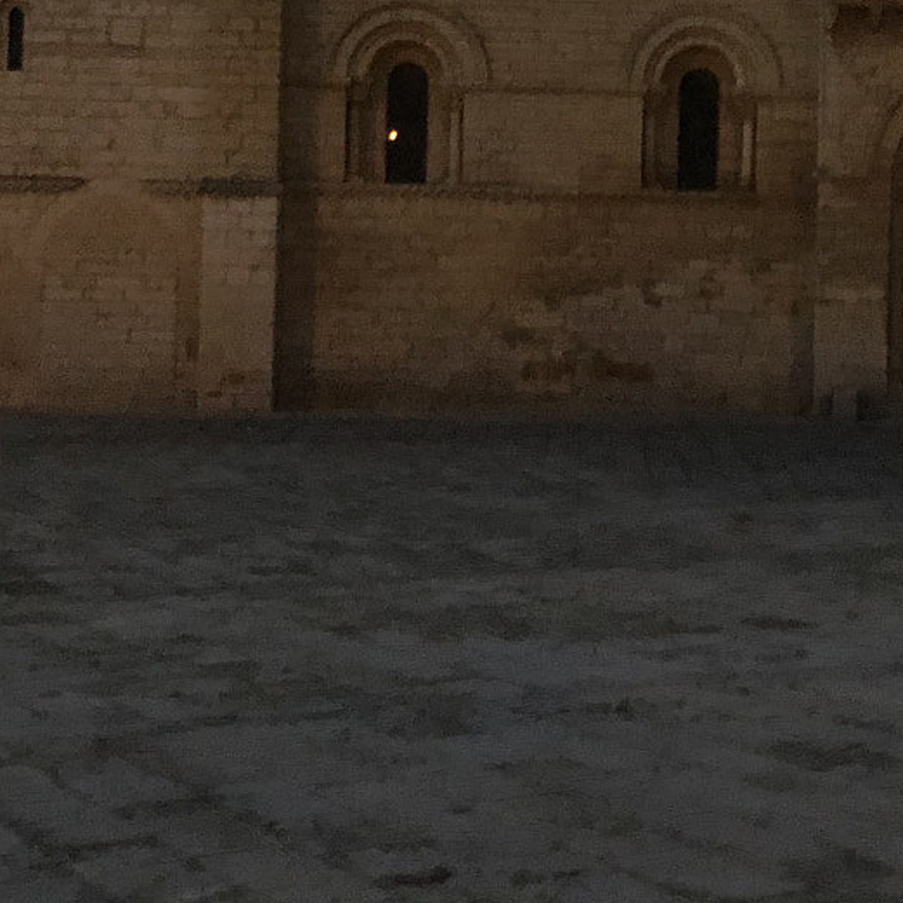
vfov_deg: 22.5
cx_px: 733
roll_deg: -0.8
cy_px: 217
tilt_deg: -0.6
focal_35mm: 76
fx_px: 2243
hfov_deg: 22.4
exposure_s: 1/4
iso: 125
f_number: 1.8
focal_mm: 4
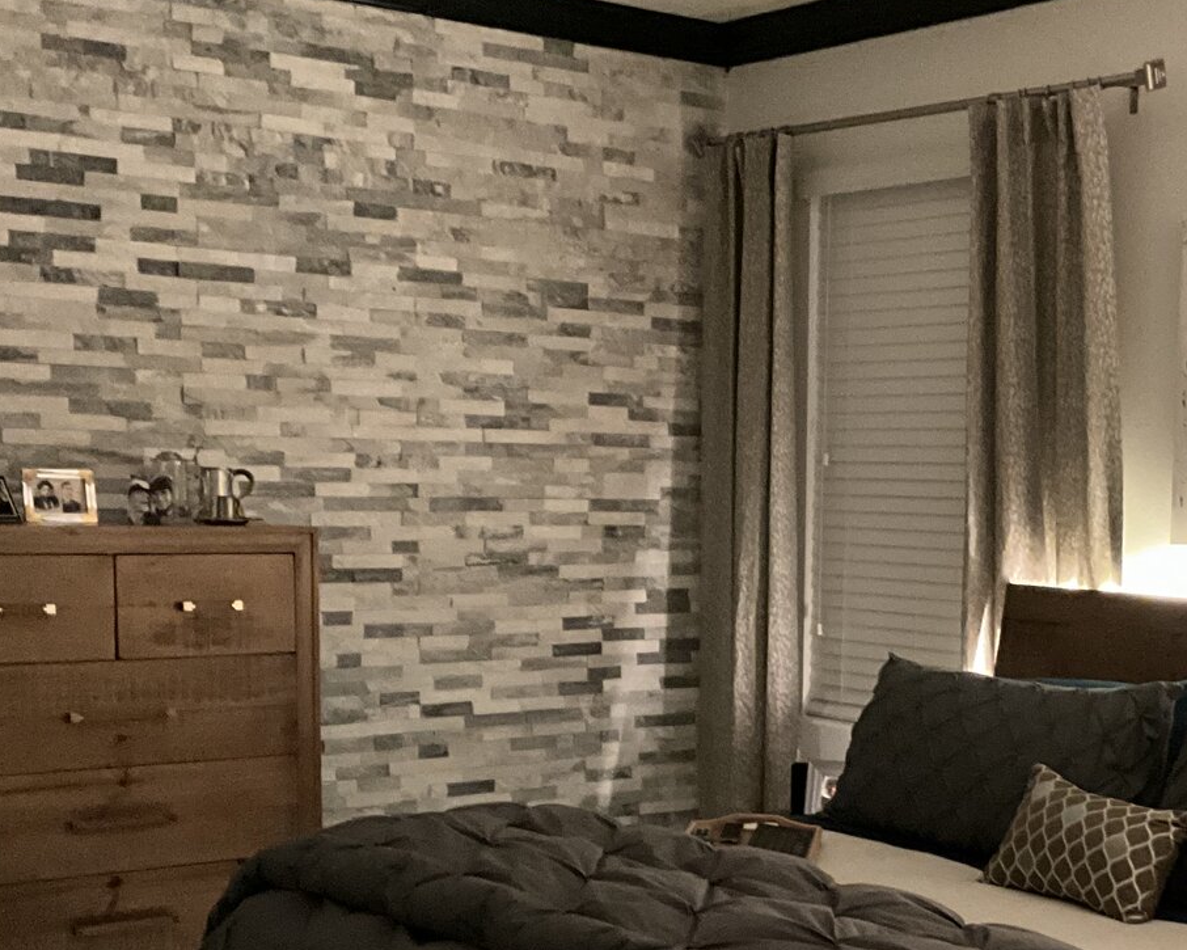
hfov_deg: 31.0
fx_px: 2108
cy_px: 744
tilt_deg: -8.3
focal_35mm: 60
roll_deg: -1.9
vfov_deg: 25.0
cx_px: 853
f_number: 1.8
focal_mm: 3
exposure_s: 1/30
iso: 500
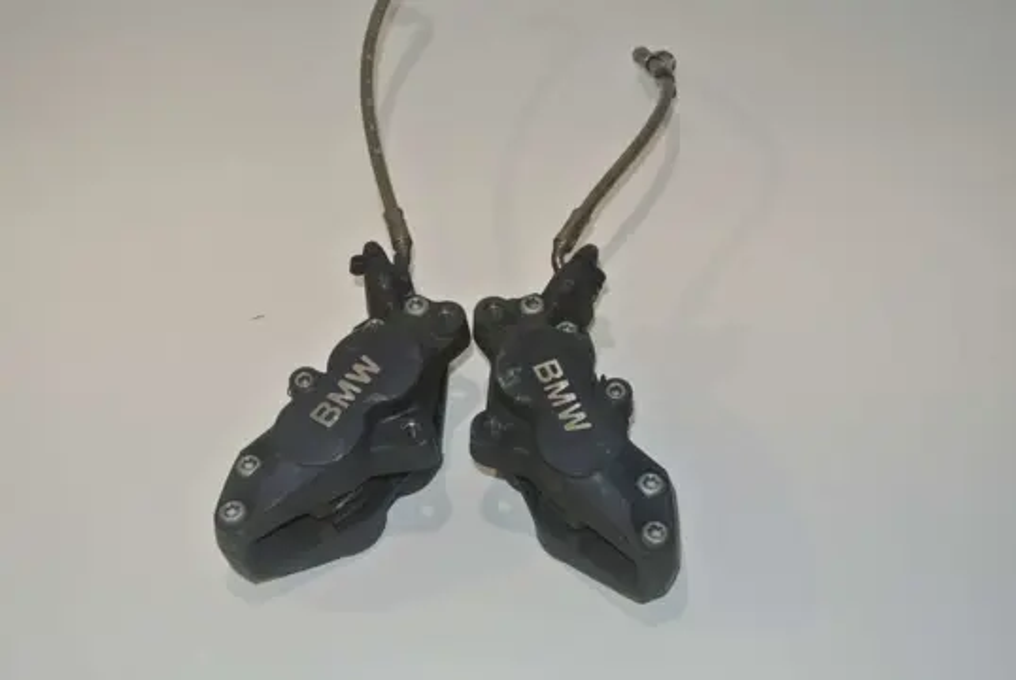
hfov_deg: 38.1
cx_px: 508
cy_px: 340
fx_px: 1469
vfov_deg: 26.1
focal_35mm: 52
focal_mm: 19.6
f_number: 4.8
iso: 200
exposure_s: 1/60
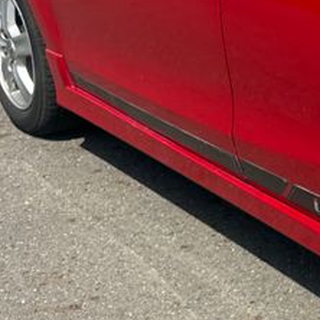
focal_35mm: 98
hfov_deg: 14.8
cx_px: 623
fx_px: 1025
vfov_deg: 17.7
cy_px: 107
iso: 125
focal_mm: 6.76
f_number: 1.78
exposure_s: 1/5319
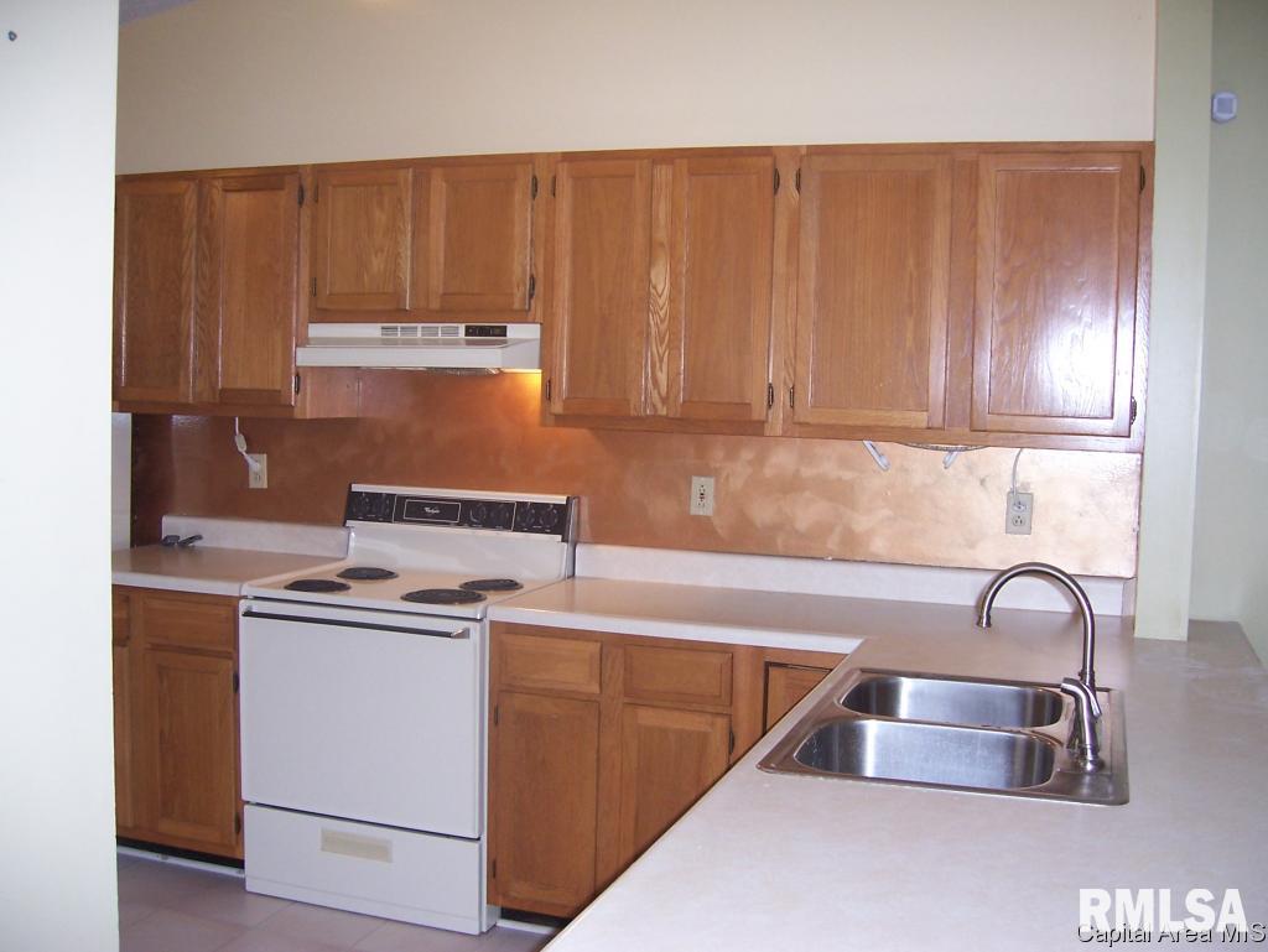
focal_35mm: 36
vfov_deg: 39.7
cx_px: 634
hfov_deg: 51.3
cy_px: 476
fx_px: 1319
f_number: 3
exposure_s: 1/60
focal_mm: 6
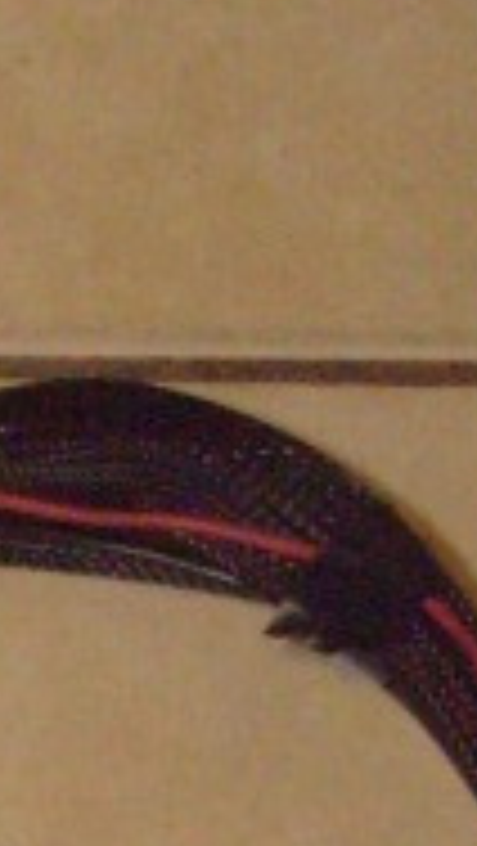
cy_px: 1152
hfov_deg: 3.8
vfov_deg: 6.9
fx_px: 6936
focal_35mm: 309
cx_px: -896
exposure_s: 1/60
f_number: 3.3
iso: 400
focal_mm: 8.7
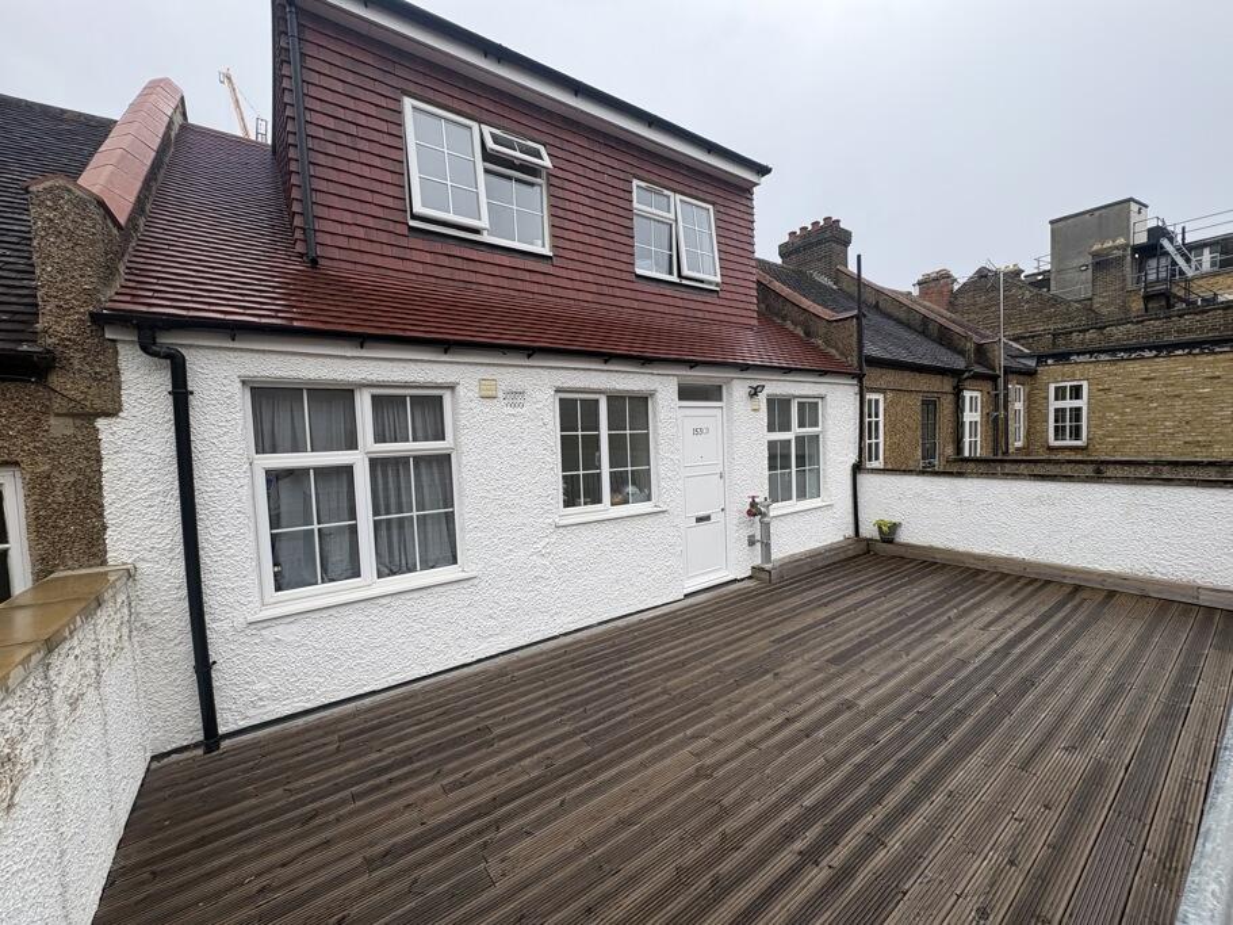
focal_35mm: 14
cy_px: 462
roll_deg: +2.6
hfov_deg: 102.1
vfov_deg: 85.7
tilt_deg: -3.1
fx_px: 499
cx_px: 616
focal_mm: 2.22
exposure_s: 1/1198
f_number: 2.2
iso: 50
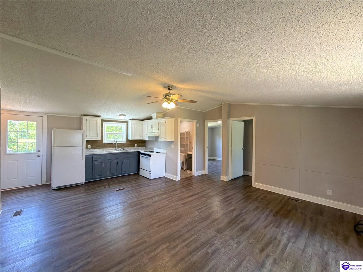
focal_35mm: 14
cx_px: 182
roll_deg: -0.2
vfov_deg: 85.7
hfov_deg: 102.1
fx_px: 147
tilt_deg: -1.2
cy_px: 136
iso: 320
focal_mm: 2.22
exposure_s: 1/120
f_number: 2.2
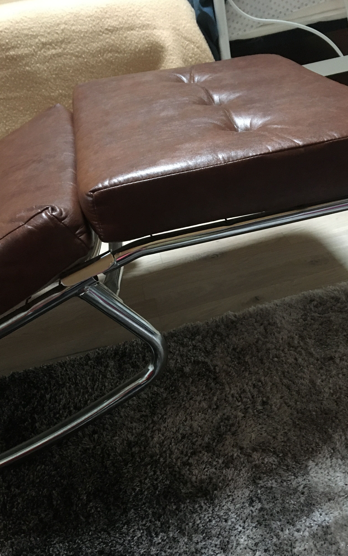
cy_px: 277
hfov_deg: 40.4
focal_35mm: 31
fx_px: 470
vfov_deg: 61.2
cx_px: 209
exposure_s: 1/17
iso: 500
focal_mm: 4.15
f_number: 2.2
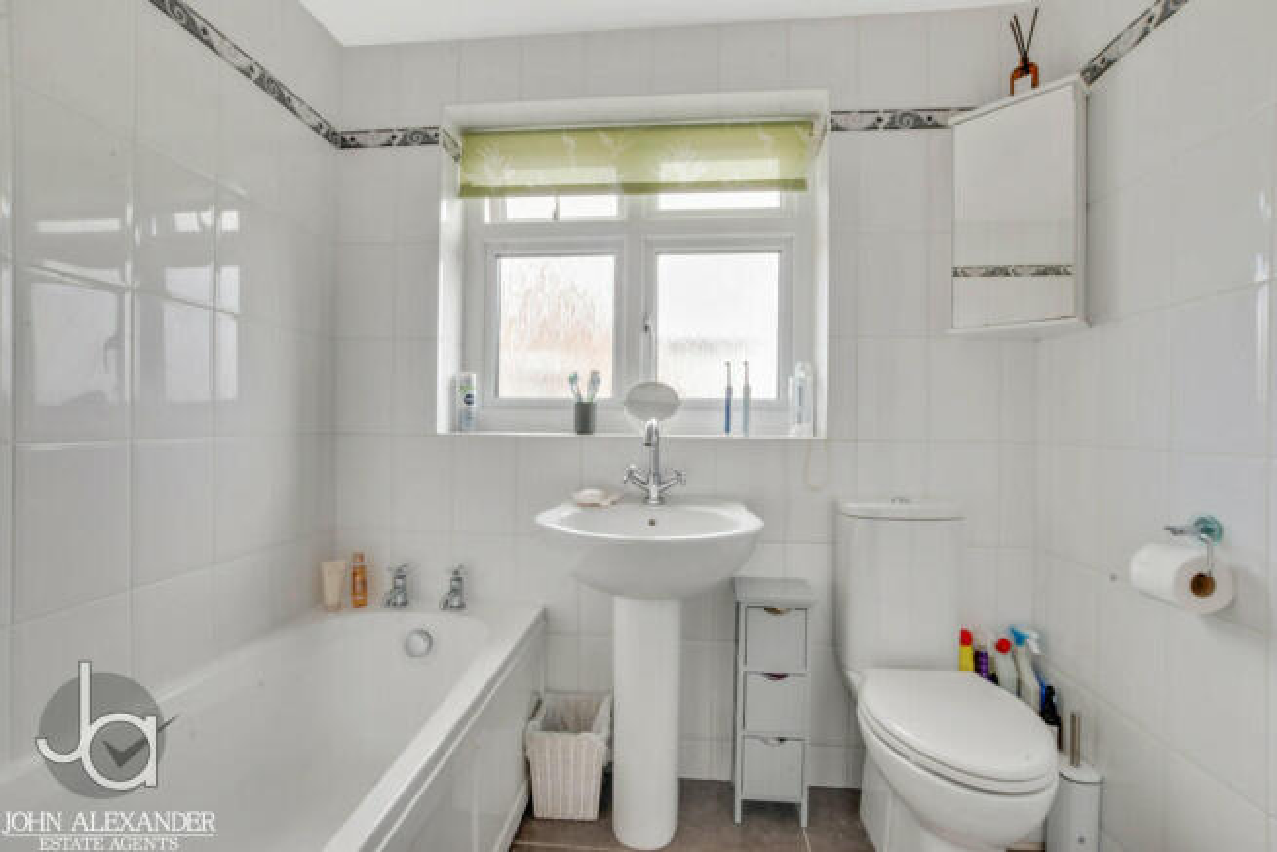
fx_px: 532
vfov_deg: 77.4
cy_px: 426
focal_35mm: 15
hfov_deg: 100.4
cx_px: 638
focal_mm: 10
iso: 100
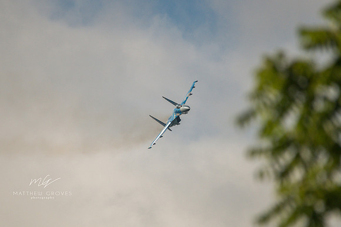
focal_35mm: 804
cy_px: 116
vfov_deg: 1.7
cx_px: 170
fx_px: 7617
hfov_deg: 2.6
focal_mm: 500
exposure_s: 1/4000
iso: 400
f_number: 6.3
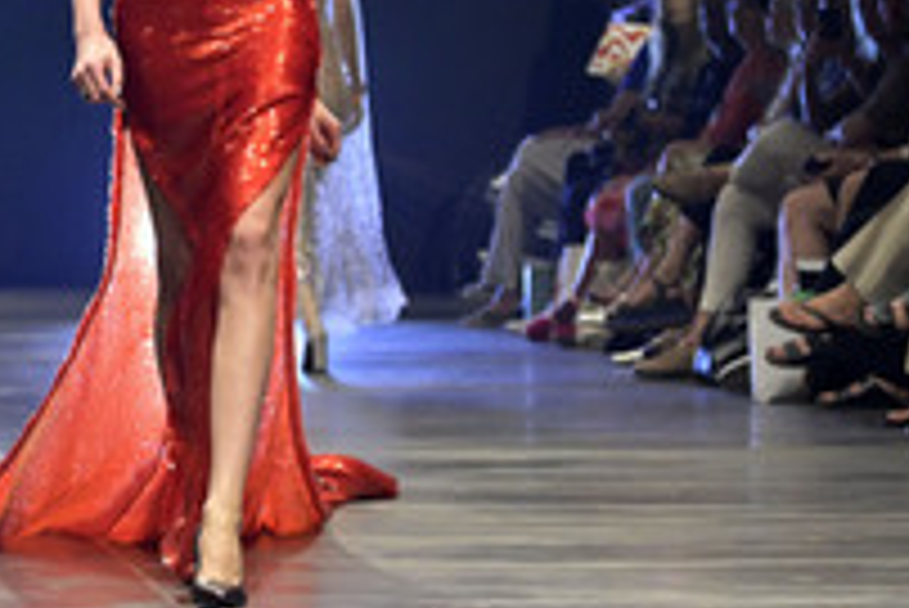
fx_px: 6190
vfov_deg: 5.6
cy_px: -14
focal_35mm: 245
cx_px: -79
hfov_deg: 8.3
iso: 8000
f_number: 5.6
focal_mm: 110
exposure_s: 1/500
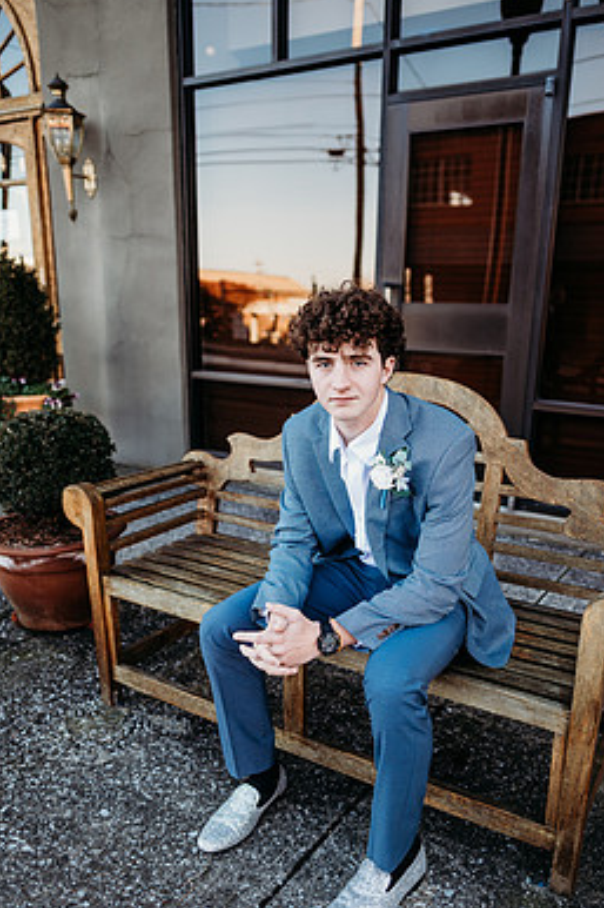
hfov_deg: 46.2
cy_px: 513
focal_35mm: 28
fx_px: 705
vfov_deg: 65.2
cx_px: 345
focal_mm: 24
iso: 160
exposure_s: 1/320
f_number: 2
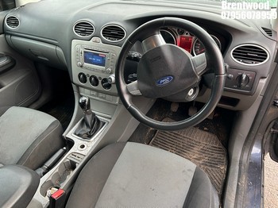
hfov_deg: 67.3
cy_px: 104
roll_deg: +6.5
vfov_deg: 53.0
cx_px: 139
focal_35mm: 26
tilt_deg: -36.6
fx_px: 209
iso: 125
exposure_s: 1/100
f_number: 1.5
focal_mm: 5.7
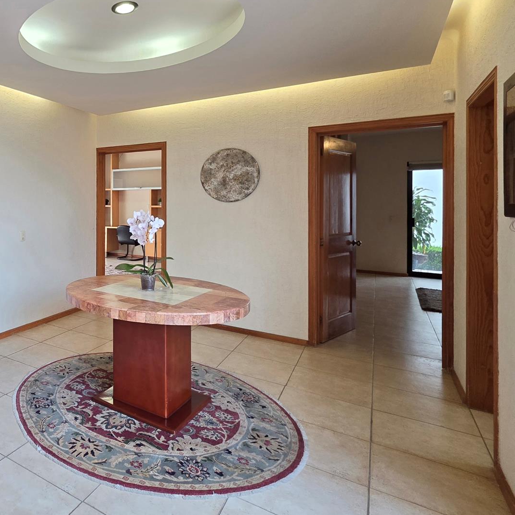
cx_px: 30
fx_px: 370
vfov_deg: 68.8
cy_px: 202
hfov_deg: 57.3
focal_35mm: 22
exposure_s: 1/120
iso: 320
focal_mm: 2.2
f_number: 1.9
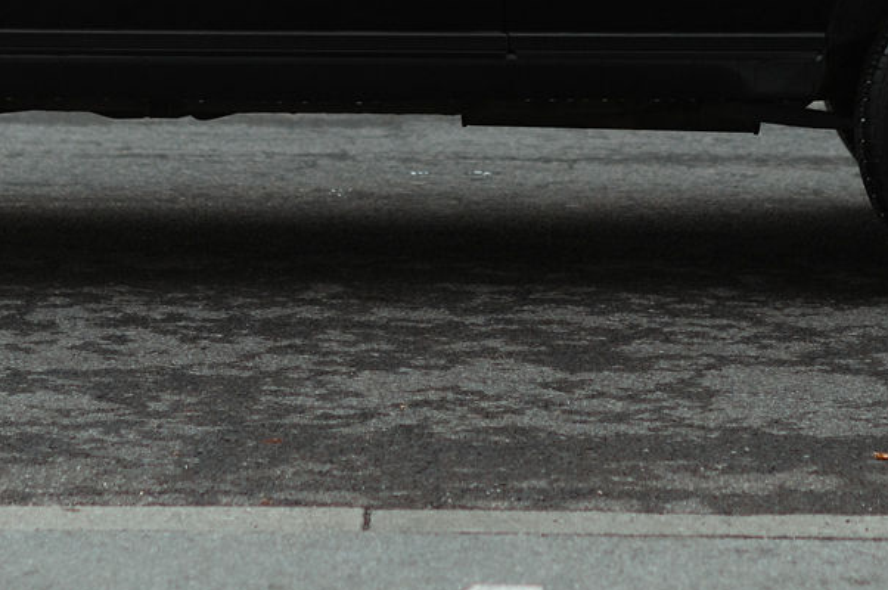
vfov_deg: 4.5
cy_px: -323
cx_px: 499
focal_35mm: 303
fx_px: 7466
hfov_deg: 6.8
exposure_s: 1/125
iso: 400
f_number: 2.2
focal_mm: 85
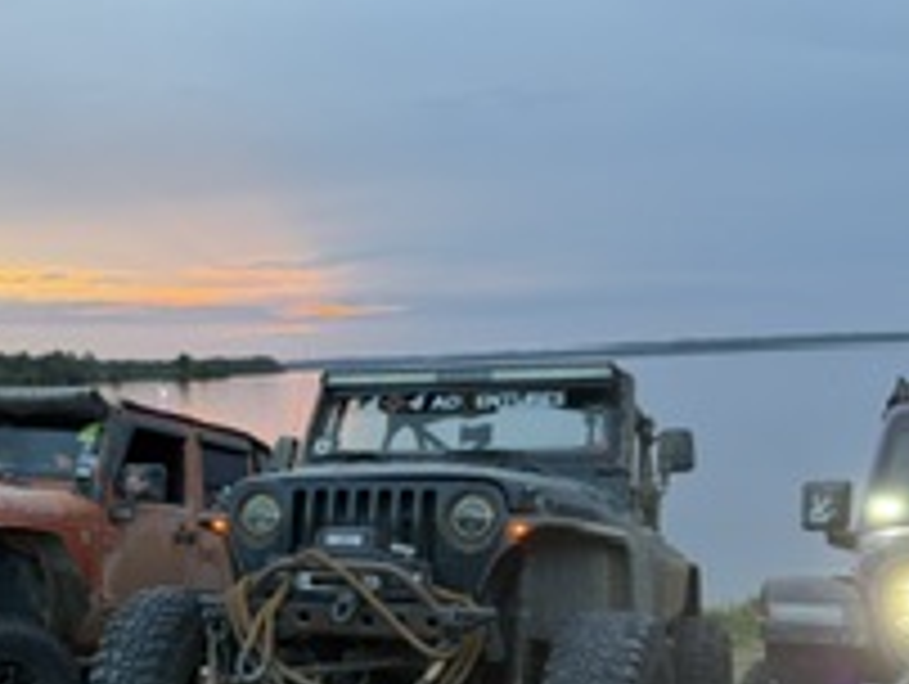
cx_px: 248
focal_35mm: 57
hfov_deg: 33.2
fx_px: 1499
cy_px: 594
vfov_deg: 25.1
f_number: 1.78
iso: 80
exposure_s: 1/100
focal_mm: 6.76
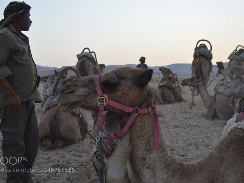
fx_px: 303
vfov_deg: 33.6
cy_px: 91
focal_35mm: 43
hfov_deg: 43.8
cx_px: 123
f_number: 4
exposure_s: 1/60
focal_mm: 26
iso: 720
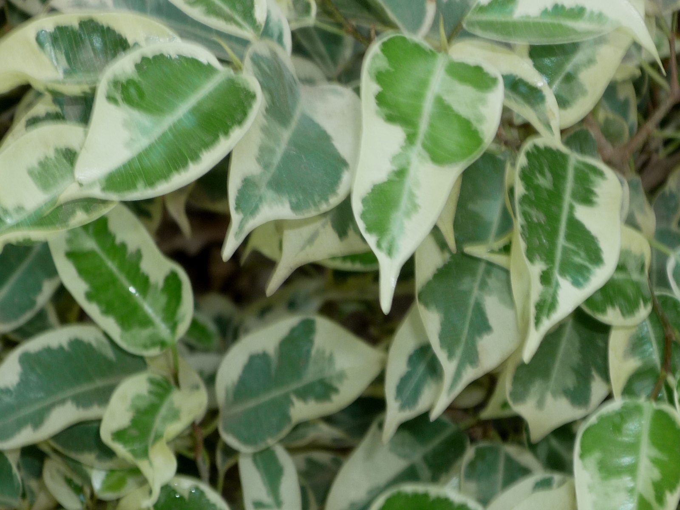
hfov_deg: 13.8
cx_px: 340
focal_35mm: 143
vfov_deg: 10.4
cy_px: 255
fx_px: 2809
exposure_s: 1/50
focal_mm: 14.2
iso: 100
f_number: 5.6
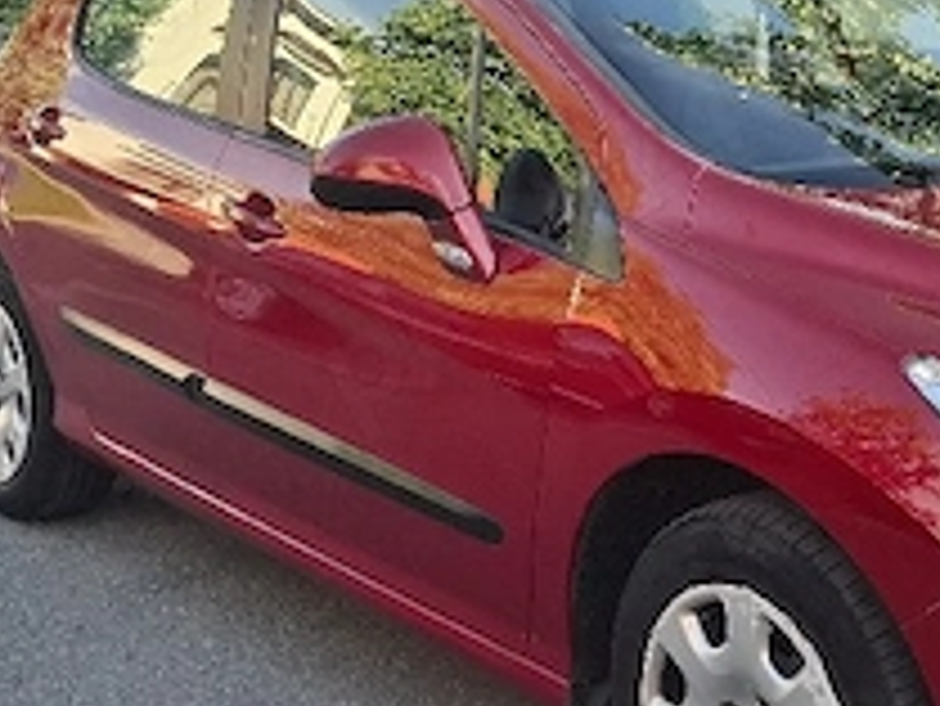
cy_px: 216
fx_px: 1793
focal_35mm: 66
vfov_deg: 22.2
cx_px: 787
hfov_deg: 28.6
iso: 50
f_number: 1.8
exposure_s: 1/303
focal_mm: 5.54
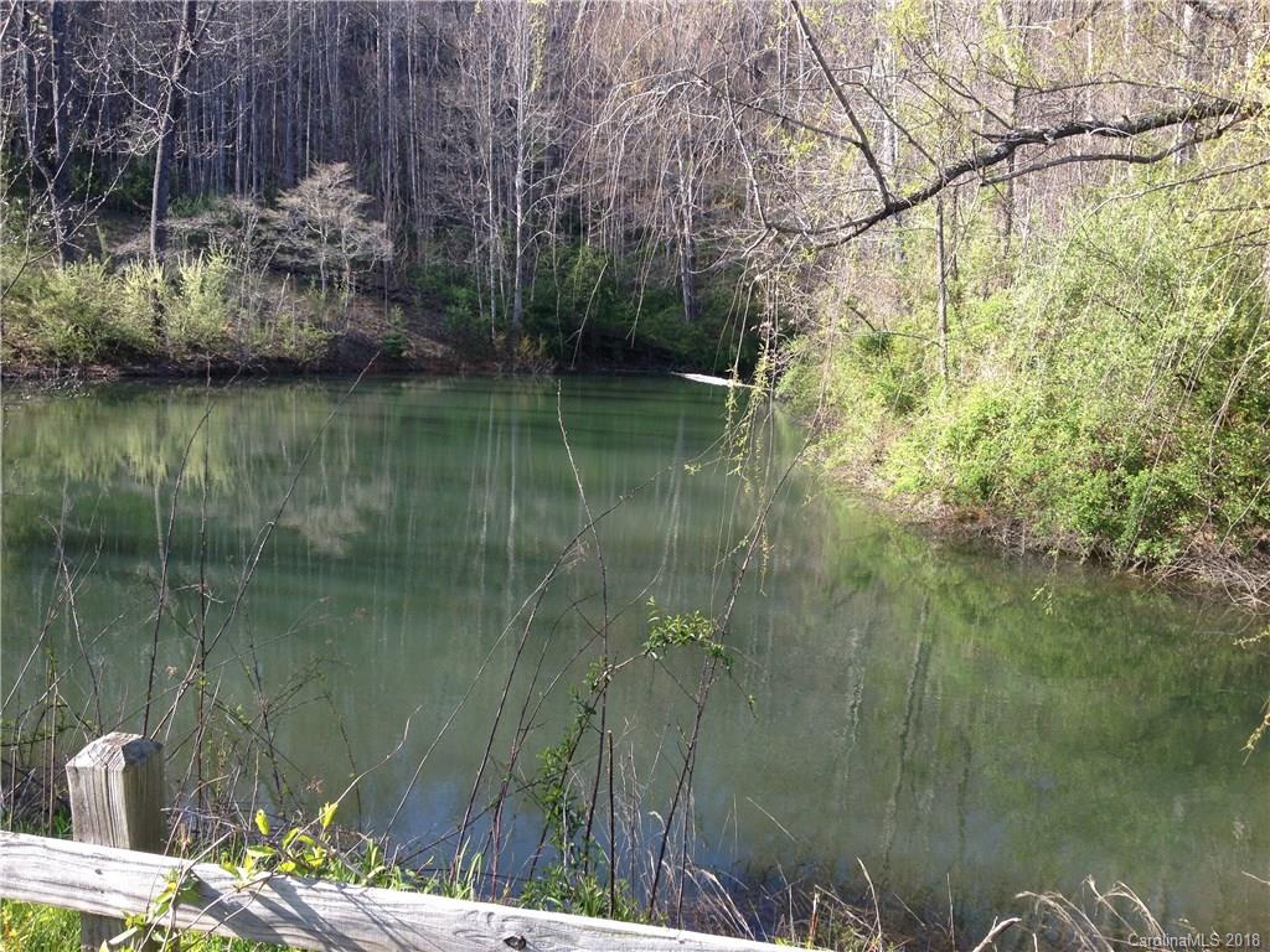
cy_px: 476
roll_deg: -3.4
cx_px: 635
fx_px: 1284
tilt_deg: -6.6
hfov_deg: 52.6
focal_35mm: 35
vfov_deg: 40.7
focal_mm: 4.28
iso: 50
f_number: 2.4
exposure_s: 1/317
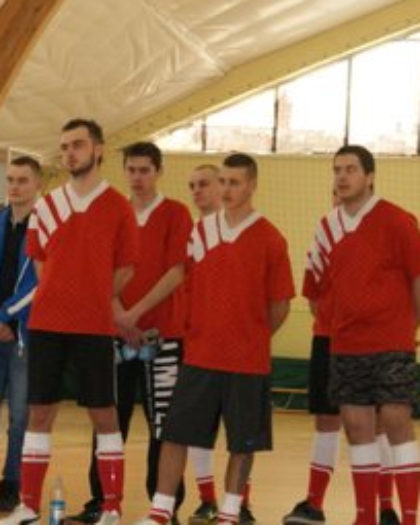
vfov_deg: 10.9
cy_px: 242
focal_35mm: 177
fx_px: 2750
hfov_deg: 8.7
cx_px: 76
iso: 800
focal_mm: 50
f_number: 6.3
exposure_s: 1/160
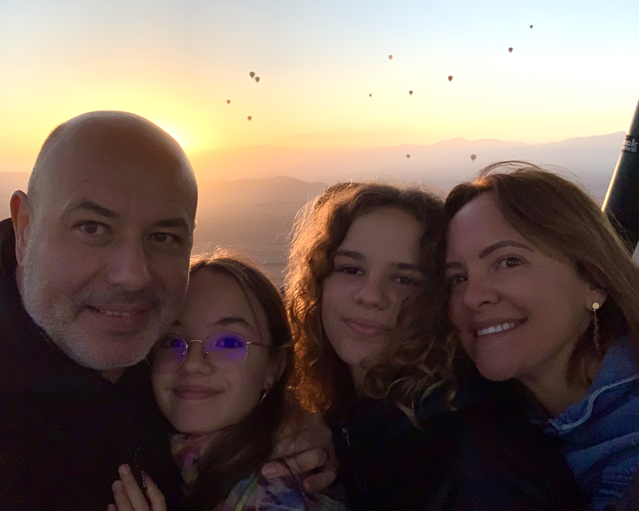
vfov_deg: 43.3
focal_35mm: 34
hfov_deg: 52.8
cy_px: 260
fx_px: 643
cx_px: 319
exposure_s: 1/1266
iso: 16
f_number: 2.2
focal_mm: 2.87
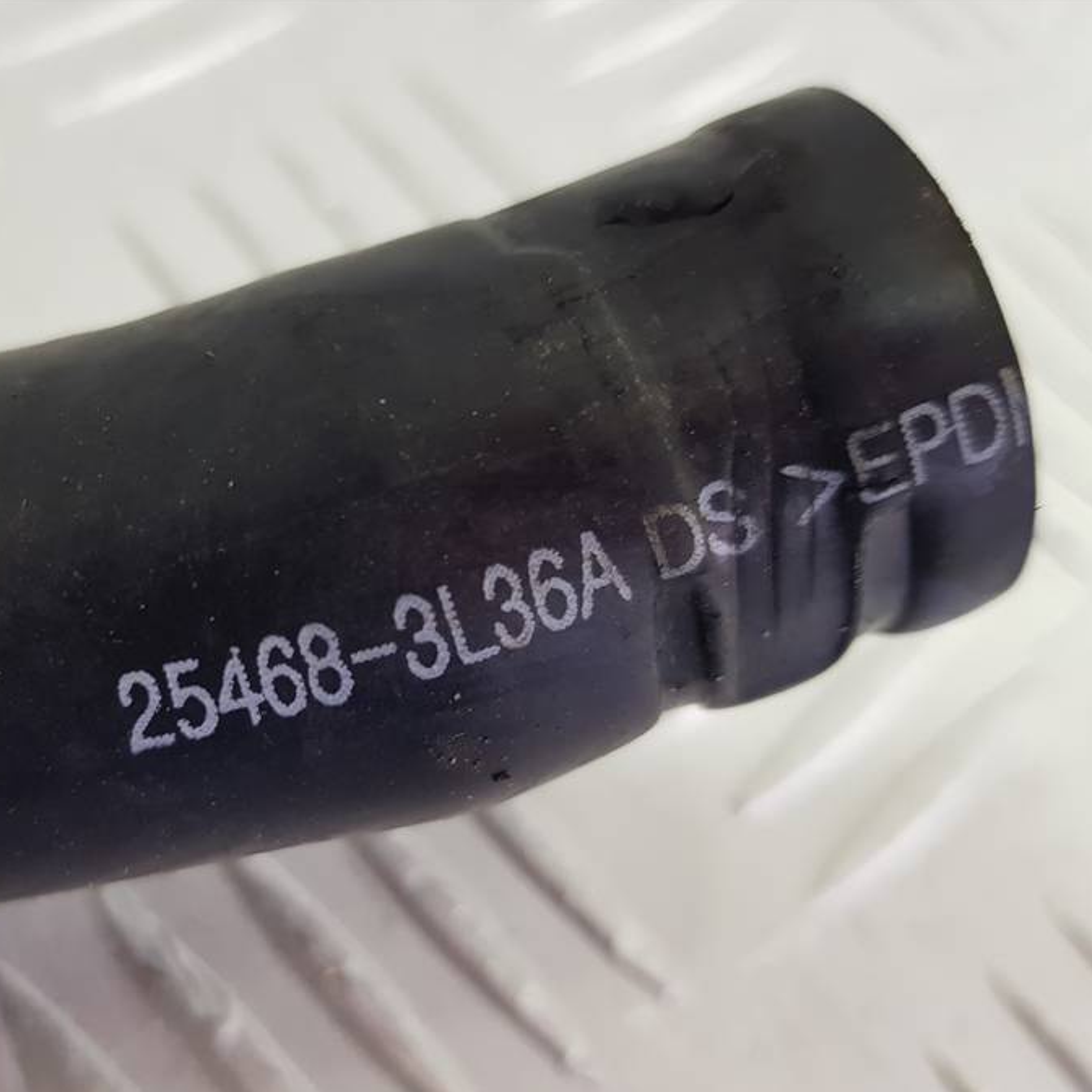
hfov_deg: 46.3
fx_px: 1249
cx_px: 344
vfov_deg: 47.1
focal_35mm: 35
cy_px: 616
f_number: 1.7
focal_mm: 4.2
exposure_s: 1/100
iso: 125
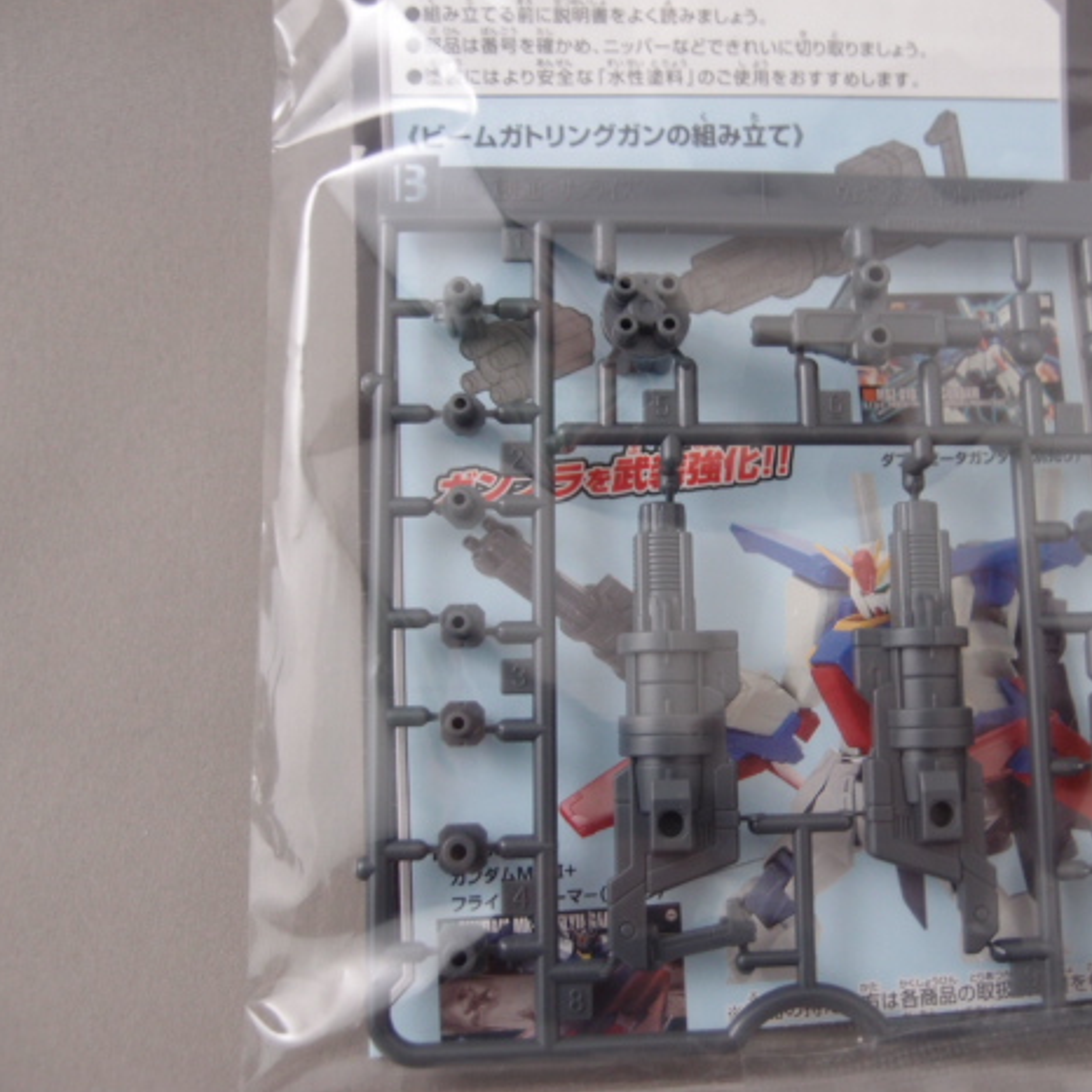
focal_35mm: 34
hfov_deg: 48.0
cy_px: 539
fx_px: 1213
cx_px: 689
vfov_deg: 48.4
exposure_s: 1/2
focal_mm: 6
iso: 125
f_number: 1.8
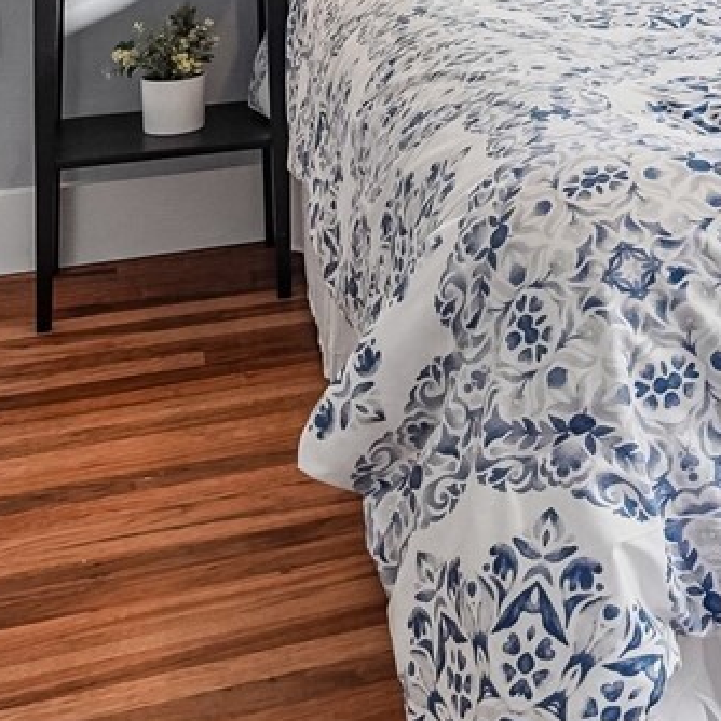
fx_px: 1626
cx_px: 1044
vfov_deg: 21.4
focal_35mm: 69
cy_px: -327
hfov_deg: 21.5
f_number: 8
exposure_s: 1/100
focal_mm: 16
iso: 1600
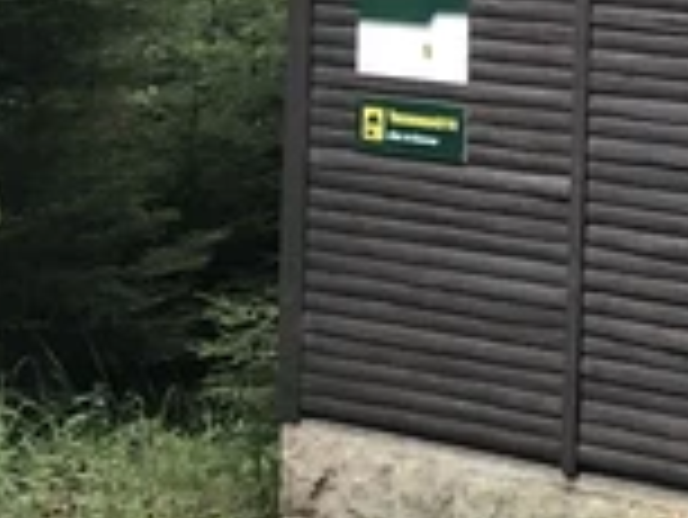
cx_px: 1740
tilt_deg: +3.3
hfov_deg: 10.5
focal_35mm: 157
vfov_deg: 9.1
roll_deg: +0.8
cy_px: -394
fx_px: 3123
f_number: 1.8
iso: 40
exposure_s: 1/30
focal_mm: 4
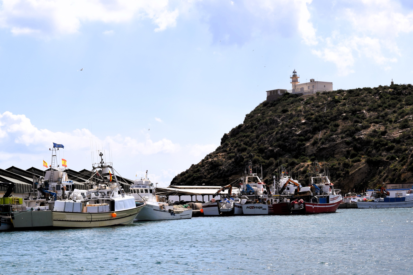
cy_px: 138
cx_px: 206
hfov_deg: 24.6
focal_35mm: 82
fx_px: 946
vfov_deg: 16.6
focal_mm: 55
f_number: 13
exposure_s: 1/200
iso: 100
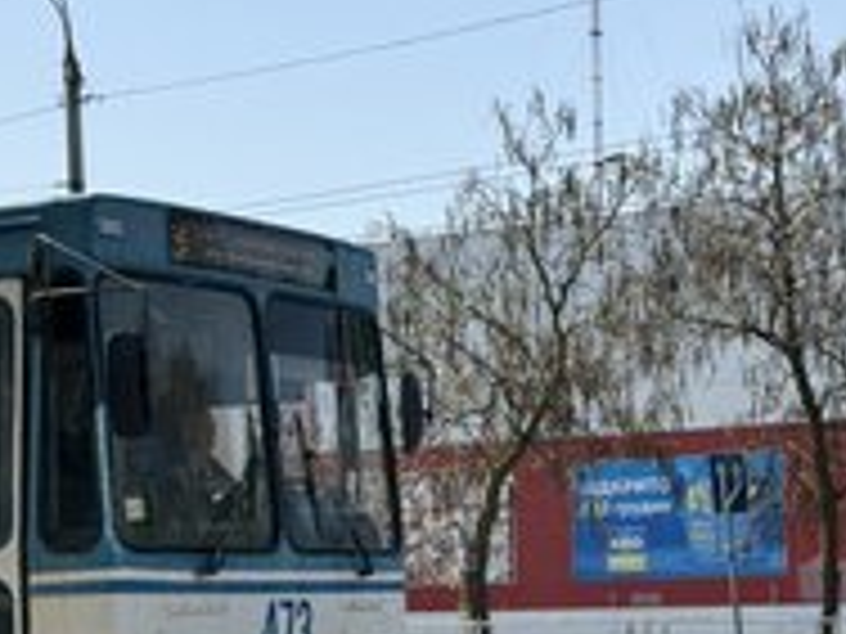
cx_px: 495
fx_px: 2493
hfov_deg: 19.2
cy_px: 638
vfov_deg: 14.3
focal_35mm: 102
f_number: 1.78
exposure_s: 1/3817
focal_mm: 6.86
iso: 64
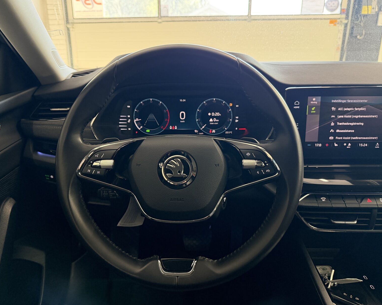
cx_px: 178
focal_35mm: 26
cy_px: 147
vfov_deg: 54.9
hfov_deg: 66.0
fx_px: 294
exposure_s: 1/50
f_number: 1.78
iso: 320
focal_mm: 6.76
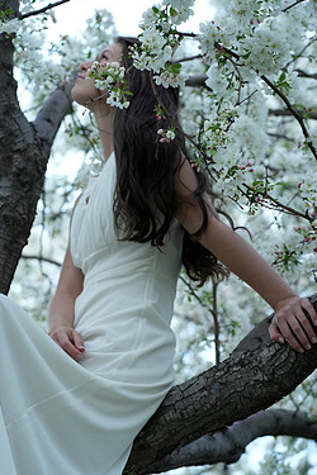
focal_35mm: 102
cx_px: 136
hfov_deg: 13.4
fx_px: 1347
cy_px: 279
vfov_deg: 20.0
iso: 2500
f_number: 4
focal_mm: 85
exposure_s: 1/400
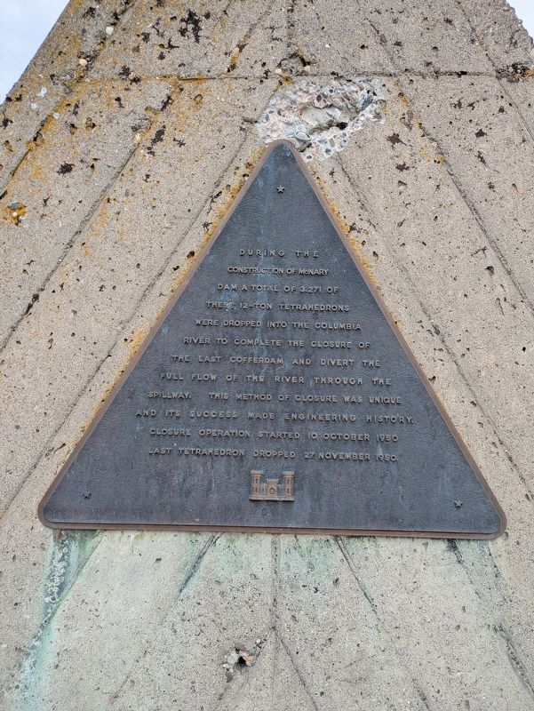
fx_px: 514
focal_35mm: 25
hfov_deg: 54.9
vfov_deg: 69.4
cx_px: 267
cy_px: 356
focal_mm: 5.43
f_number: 1.89
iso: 30
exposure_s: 1/867
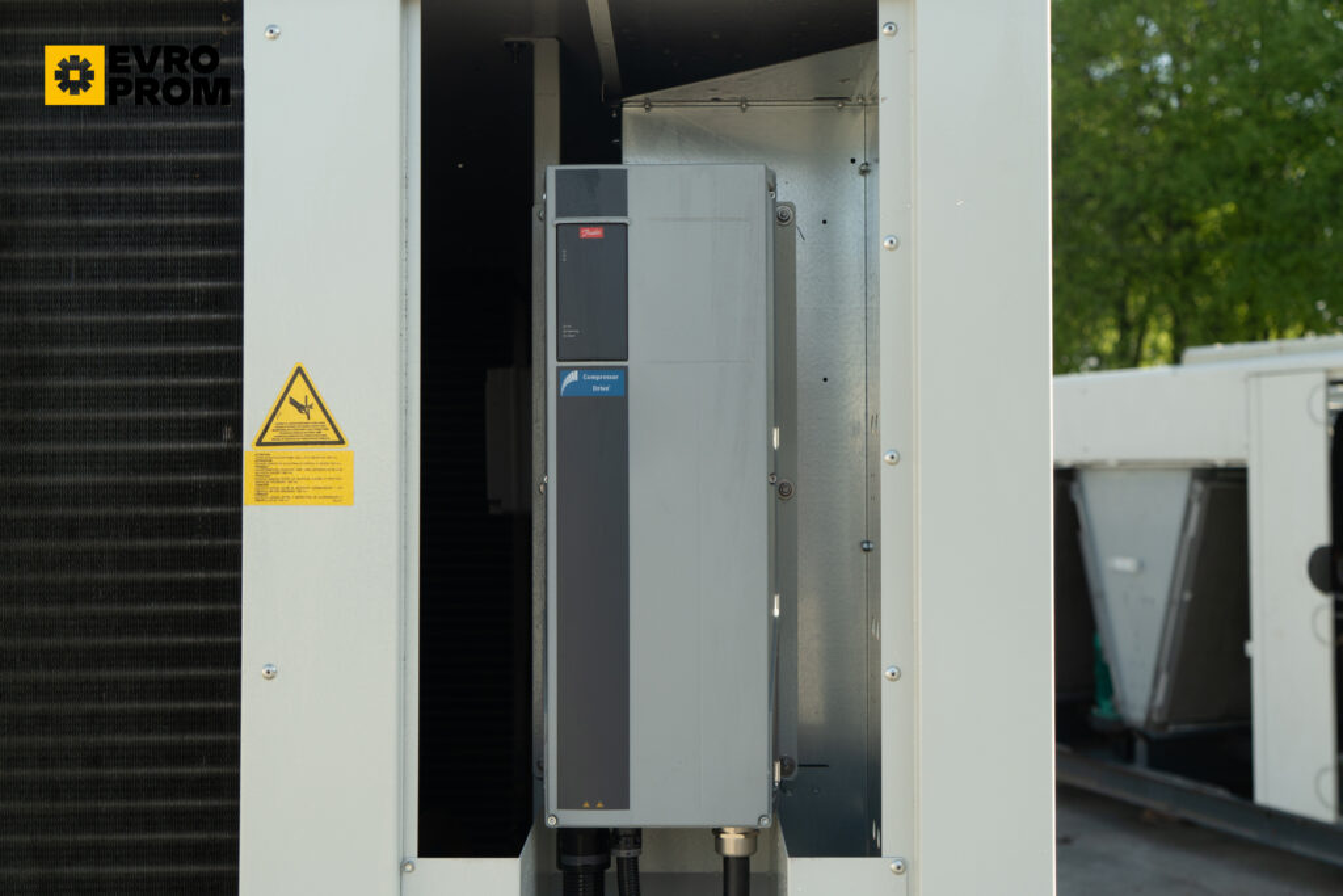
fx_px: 1455
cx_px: 672
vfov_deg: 34.2
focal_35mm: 39
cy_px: 448
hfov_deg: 49.5
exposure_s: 1/160
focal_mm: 39
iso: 100
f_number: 4
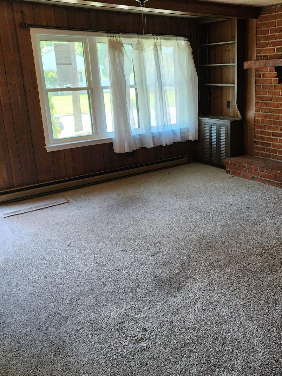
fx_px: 359
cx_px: 198
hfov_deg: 42.1
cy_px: 161
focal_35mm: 33
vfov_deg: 55.2
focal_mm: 6.4
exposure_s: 1/120
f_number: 1.8
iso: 500
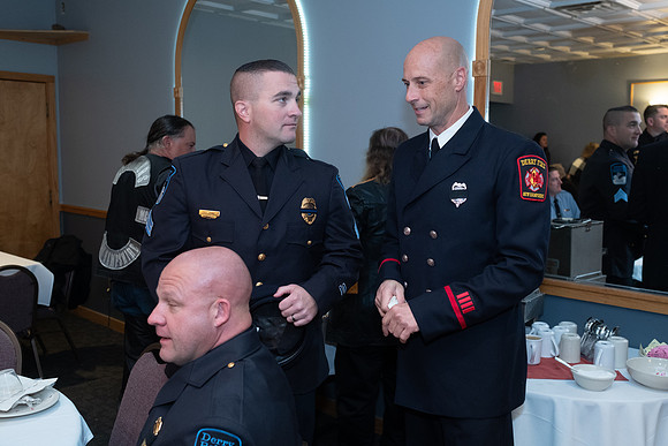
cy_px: 223
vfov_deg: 37.9
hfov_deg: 54.4
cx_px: 334
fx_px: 650
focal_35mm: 35
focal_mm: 23
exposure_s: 1/125
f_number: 3.2
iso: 1600
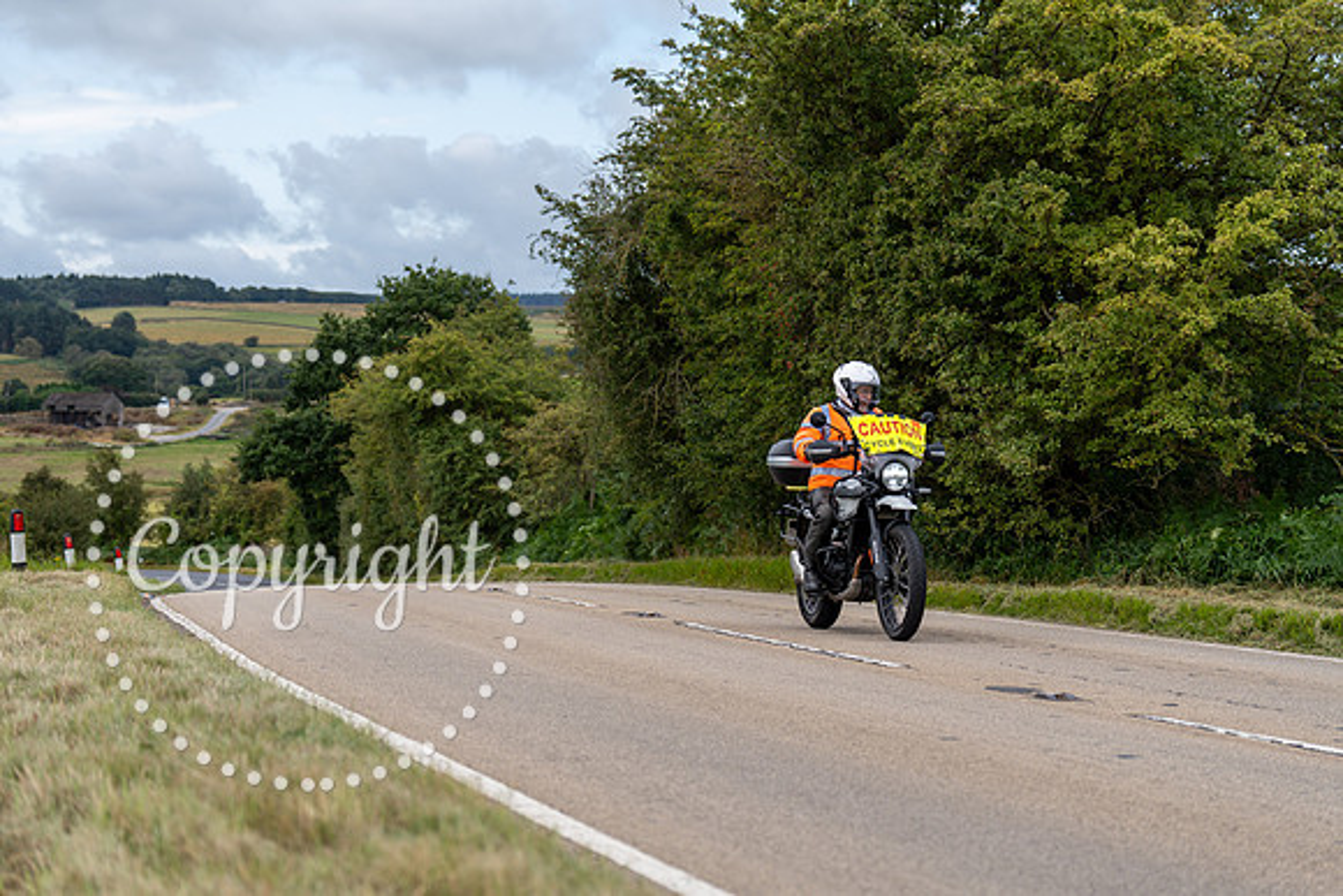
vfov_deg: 19.5
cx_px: 672
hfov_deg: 28.8
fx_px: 2612
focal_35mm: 70
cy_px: 448
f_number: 3.5
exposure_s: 1/800
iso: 125
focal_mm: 70
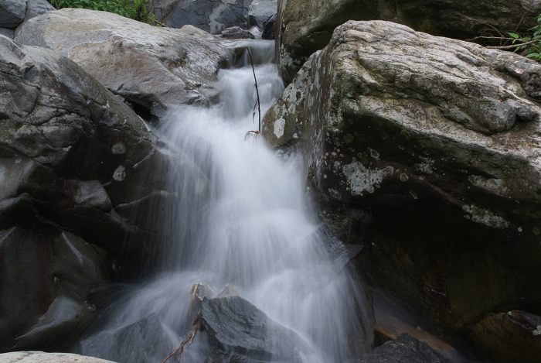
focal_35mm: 75
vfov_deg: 18.2
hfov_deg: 27.0
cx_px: 270
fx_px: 1129
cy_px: 182
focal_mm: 50
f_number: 36
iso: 100
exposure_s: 1/2.5
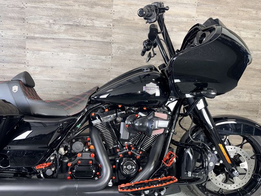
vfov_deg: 56.8
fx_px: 181
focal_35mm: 24
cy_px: 98
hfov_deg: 71.6
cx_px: 130
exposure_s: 1/19
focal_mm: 6.76
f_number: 1.78
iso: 64
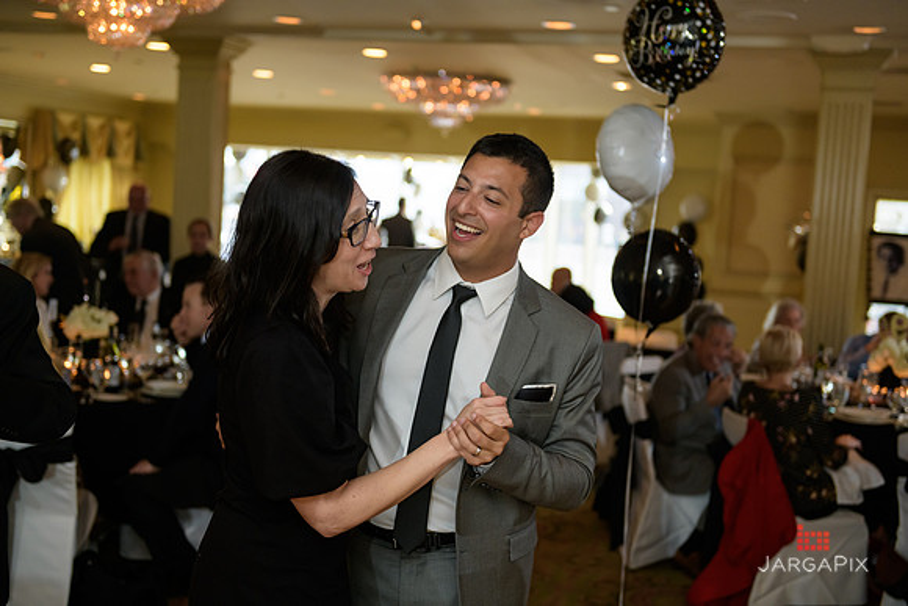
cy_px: 303
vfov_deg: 26.0
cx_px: 454
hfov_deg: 38.2
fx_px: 1312
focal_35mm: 52
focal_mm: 52
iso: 1000
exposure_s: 1/125
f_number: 2.8
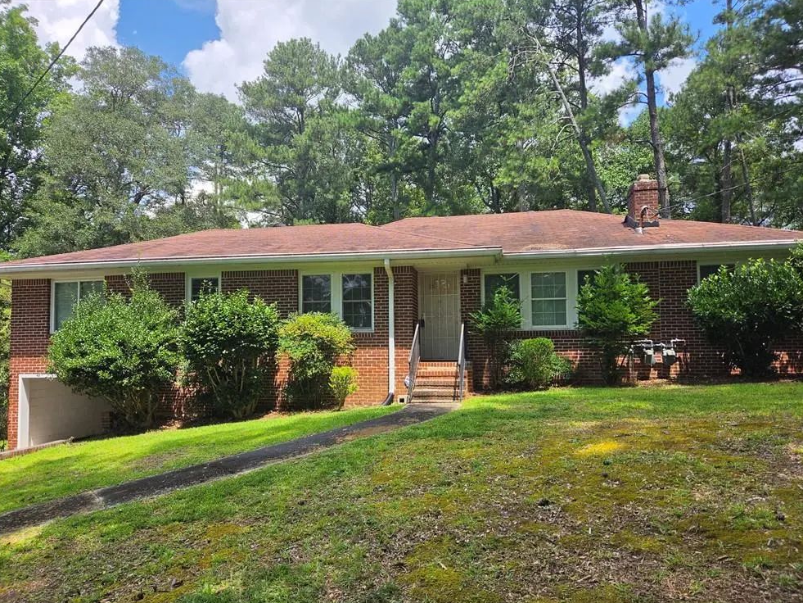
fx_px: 557
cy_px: 311
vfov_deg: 56.8
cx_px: 399
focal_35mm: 24
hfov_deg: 71.6
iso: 80
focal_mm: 5.4
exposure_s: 1/3177
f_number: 1.8
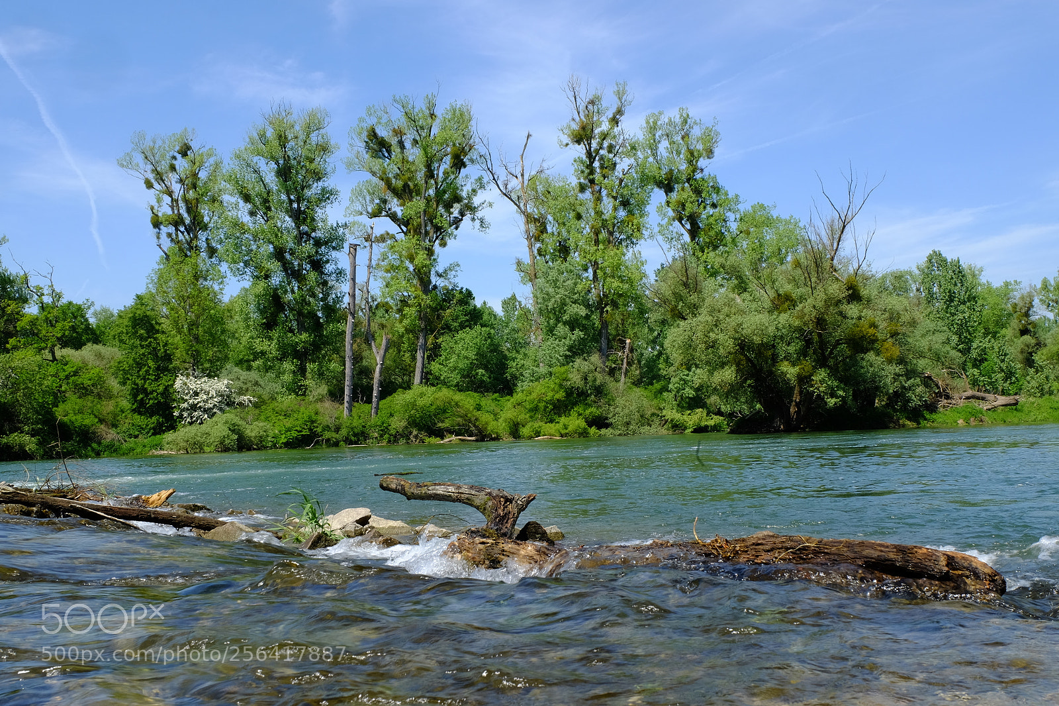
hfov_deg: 50.7
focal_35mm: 38
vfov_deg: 35.0
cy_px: 353
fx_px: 1118
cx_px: 530
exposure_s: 1/80
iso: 200
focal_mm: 25.6
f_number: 16
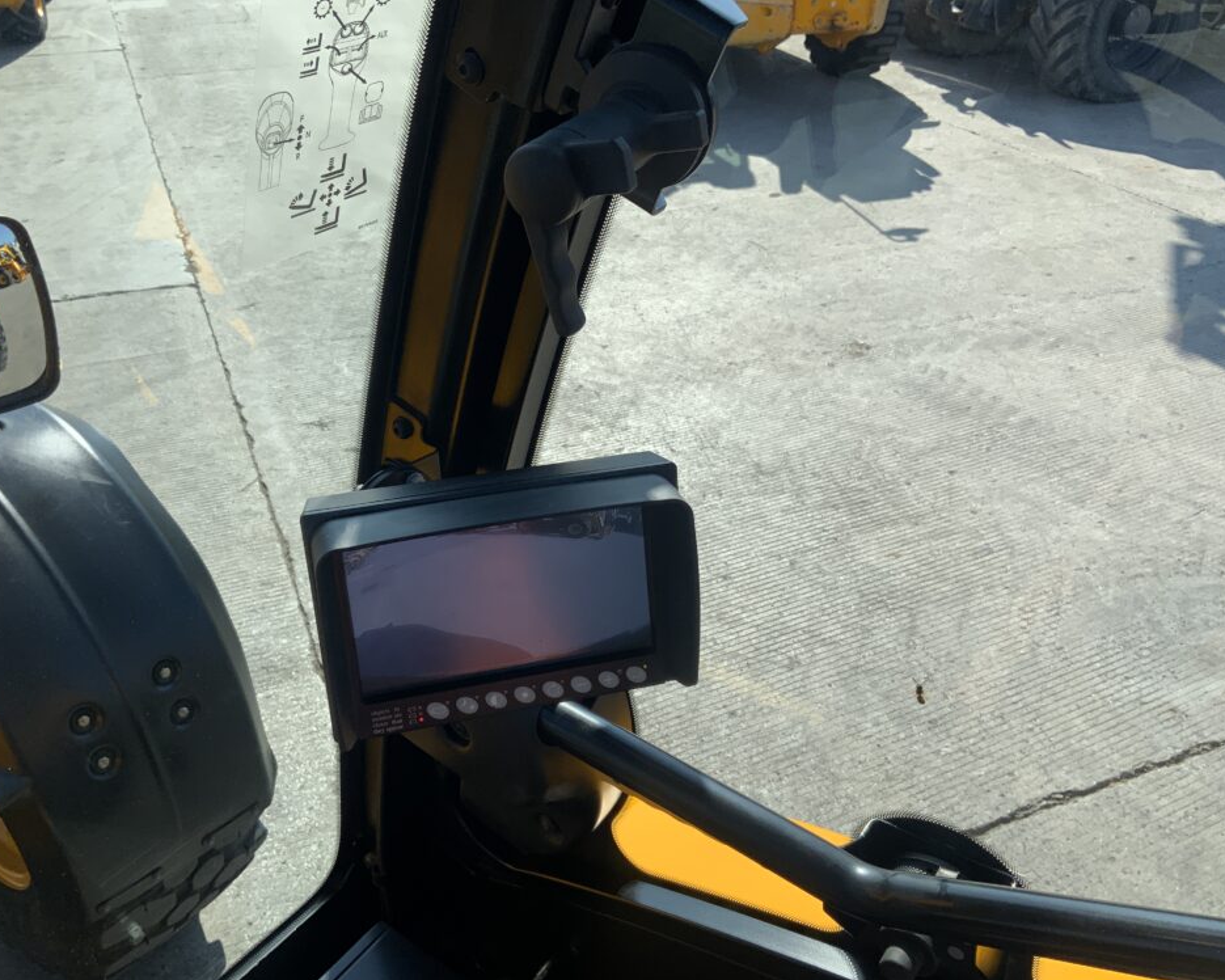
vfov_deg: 47.1
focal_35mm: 31
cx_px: 591
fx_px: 1124
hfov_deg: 57.2
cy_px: 481
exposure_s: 1/1035
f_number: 1.8
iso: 16
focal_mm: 3
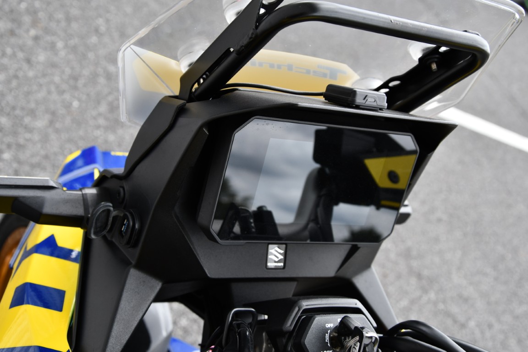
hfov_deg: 38.2
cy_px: 176
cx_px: 264
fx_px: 763
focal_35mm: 52
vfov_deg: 26.0
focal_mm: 35
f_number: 5.6
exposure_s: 1/250
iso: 320
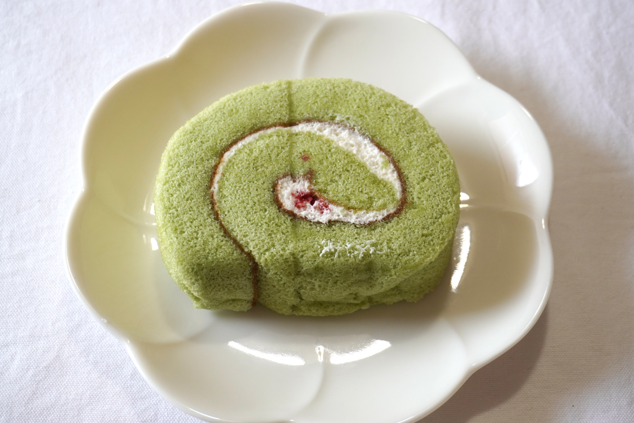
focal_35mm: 58
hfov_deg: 34.2
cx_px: 317
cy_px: 212
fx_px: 1030
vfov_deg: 23.2
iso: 320
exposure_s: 1/60
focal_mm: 39
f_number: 5.6
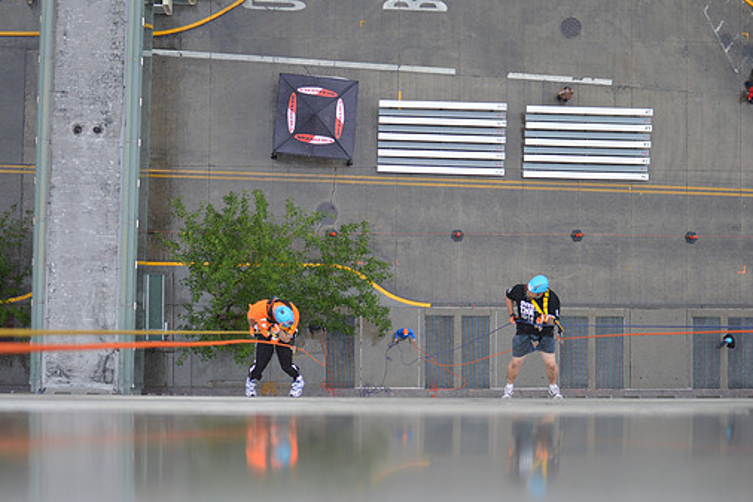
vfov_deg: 14.5
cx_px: 345
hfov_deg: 21.6
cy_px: 232
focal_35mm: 95
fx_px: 1977
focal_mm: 55
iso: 400
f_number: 4
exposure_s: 1/500
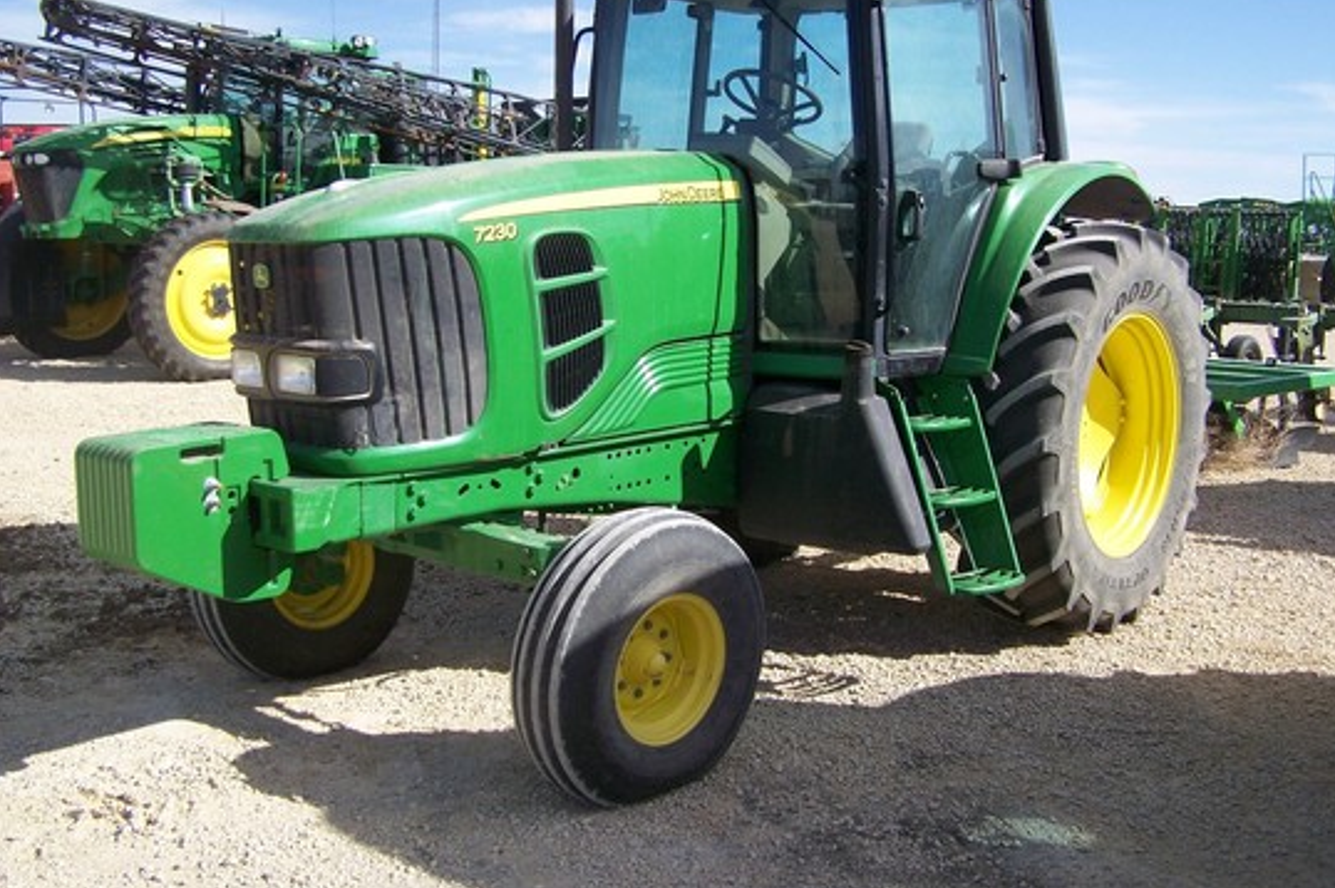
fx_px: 1482
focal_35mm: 40
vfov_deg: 33.3
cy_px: 389
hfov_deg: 48.5
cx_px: 672
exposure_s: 1/1000
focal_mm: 6.3
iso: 80
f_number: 4
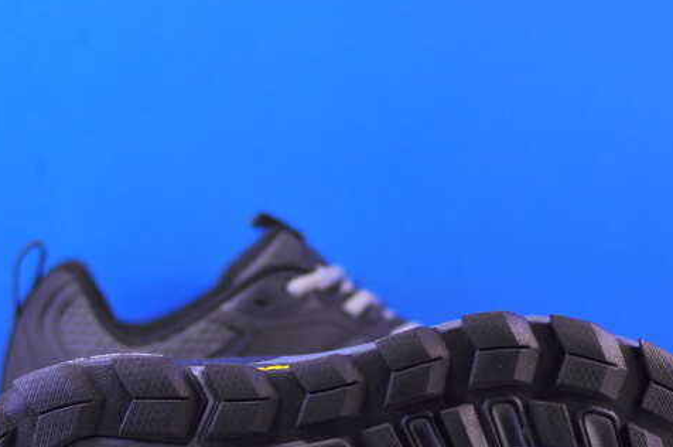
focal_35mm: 126
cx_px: 344
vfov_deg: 10.8
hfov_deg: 16.3
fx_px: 2352
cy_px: 325
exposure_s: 1/320
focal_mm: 50
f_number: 2
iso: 250
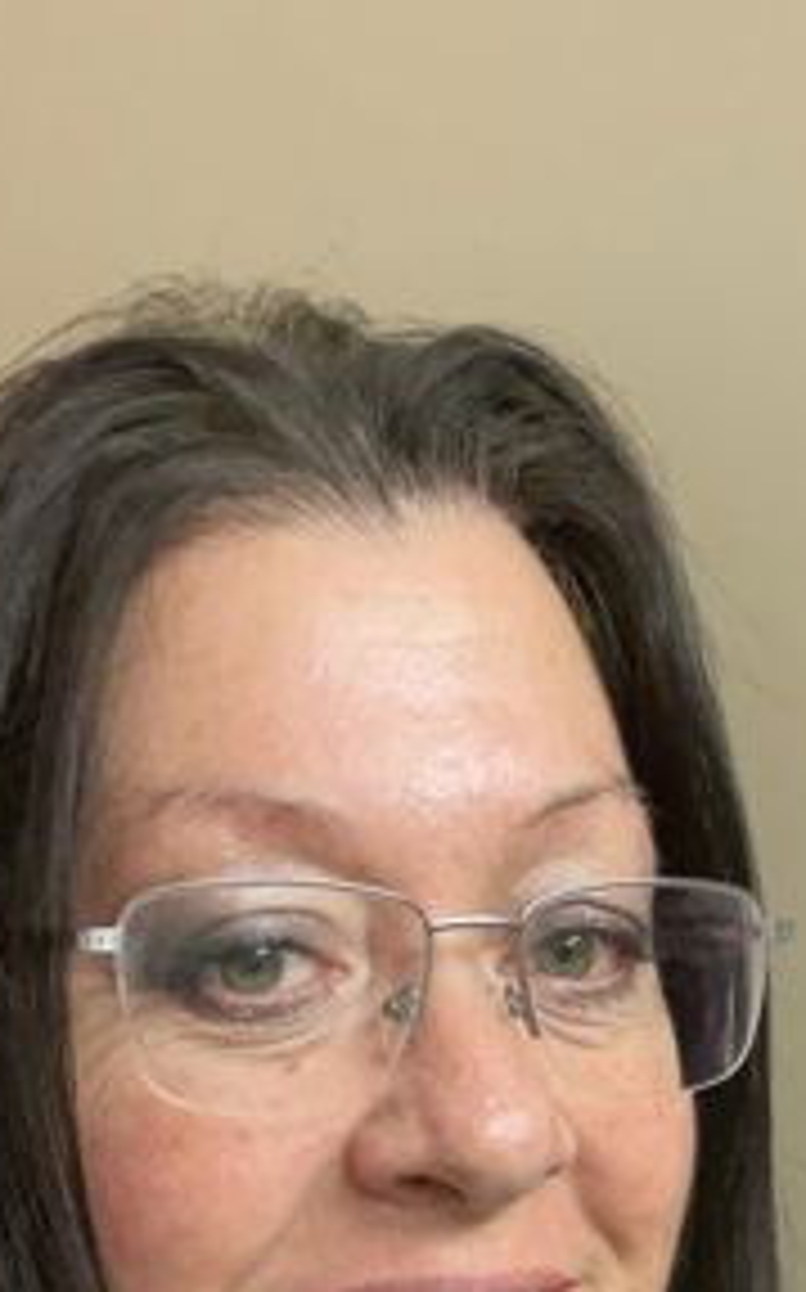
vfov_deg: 29.5
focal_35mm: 65
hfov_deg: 19.8
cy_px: 1285
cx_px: 635
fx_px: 2288
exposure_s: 1/40
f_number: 2.2
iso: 320
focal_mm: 2.71
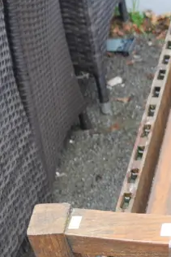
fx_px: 719
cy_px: 207
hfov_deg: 12.7
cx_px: 276
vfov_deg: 20.0
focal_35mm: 101
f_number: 3.6
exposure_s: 1/60
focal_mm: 15
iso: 400
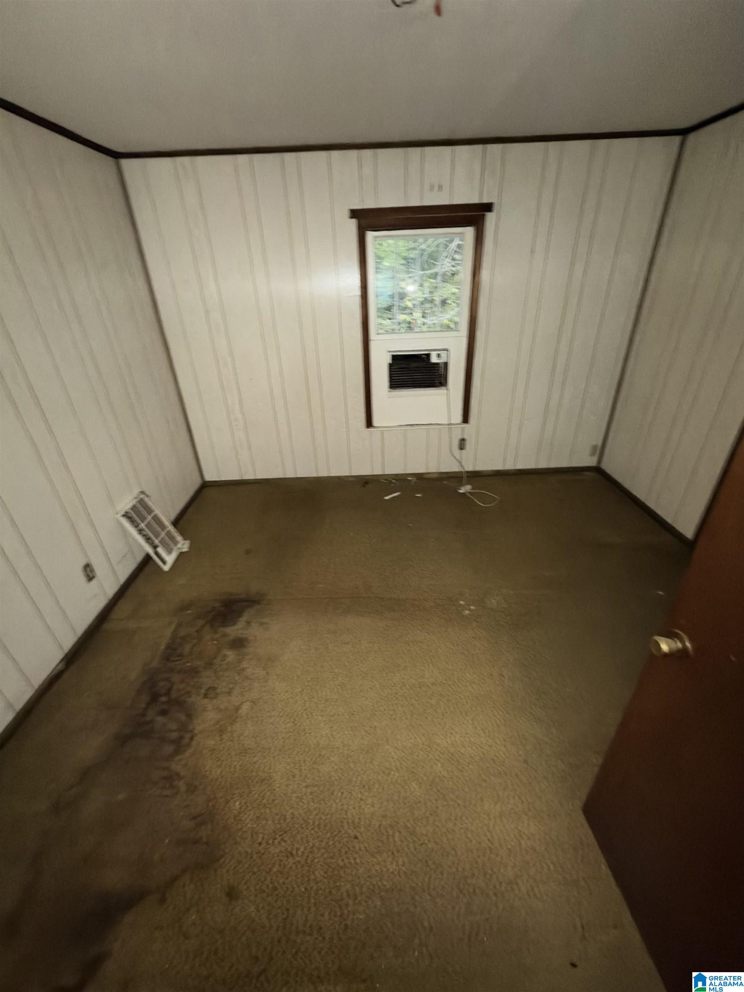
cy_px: 496
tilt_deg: -29.4
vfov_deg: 102.1
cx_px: 372
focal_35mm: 14
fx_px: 401
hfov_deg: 85.7
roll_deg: +2.8
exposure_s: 1/16
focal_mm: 2.22
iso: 800
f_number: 2.2
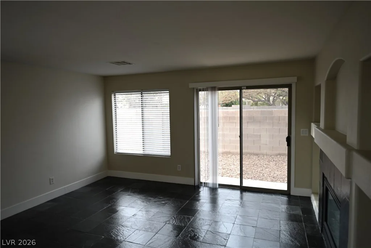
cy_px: 124
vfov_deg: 53.1
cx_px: 186
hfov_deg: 73.7
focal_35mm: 24
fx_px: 247
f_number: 3.5
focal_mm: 24
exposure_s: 1/30
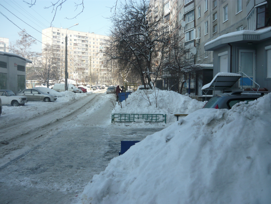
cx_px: 136
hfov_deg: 55.4
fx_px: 258
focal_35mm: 33
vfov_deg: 42.9
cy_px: 102
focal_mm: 5.5
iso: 100
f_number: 2.8
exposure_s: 1/800
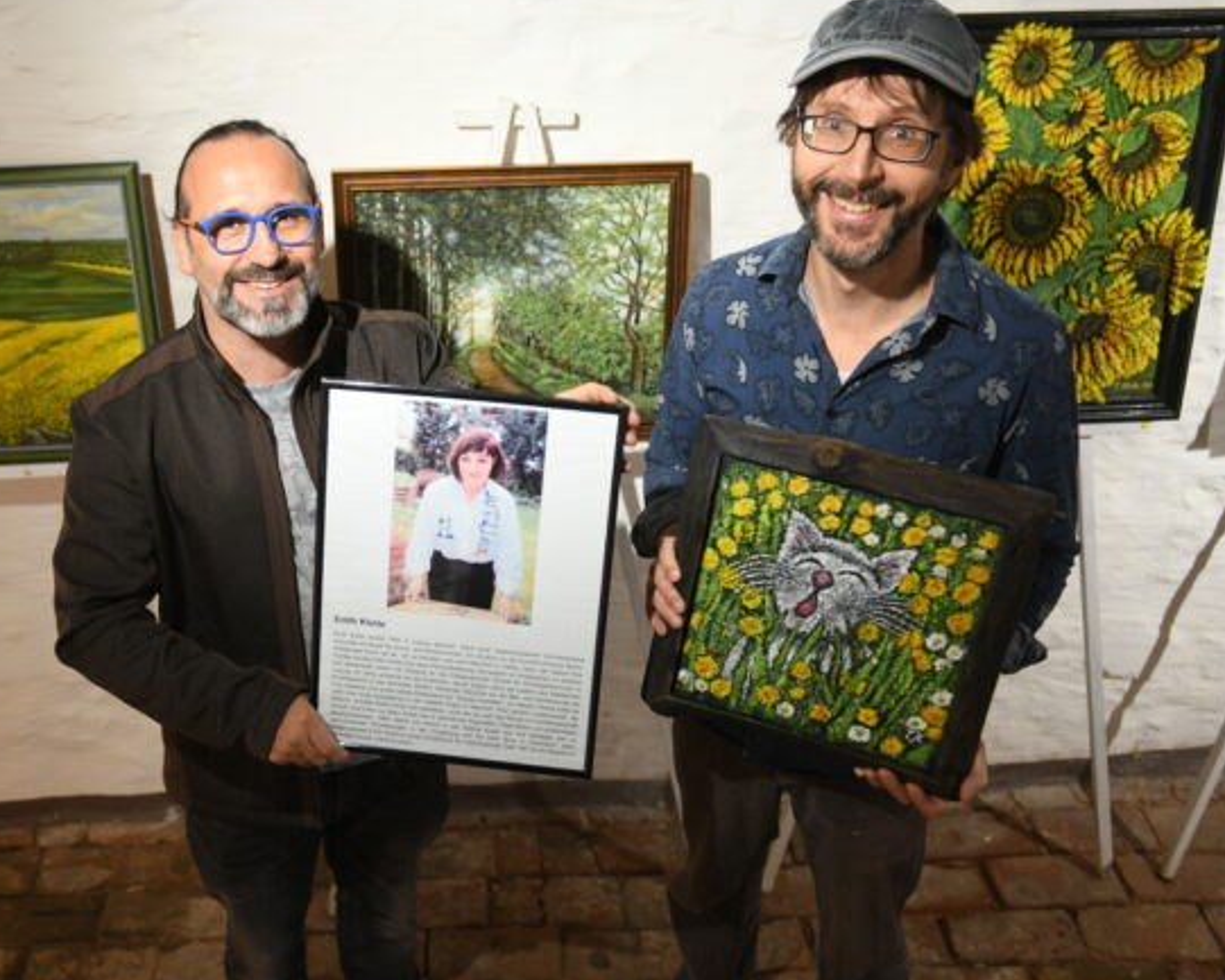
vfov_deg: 42.2
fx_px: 1269
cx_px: 462
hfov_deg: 51.0
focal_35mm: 35
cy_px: 457
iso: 500
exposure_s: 1/250
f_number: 2.8
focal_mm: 29
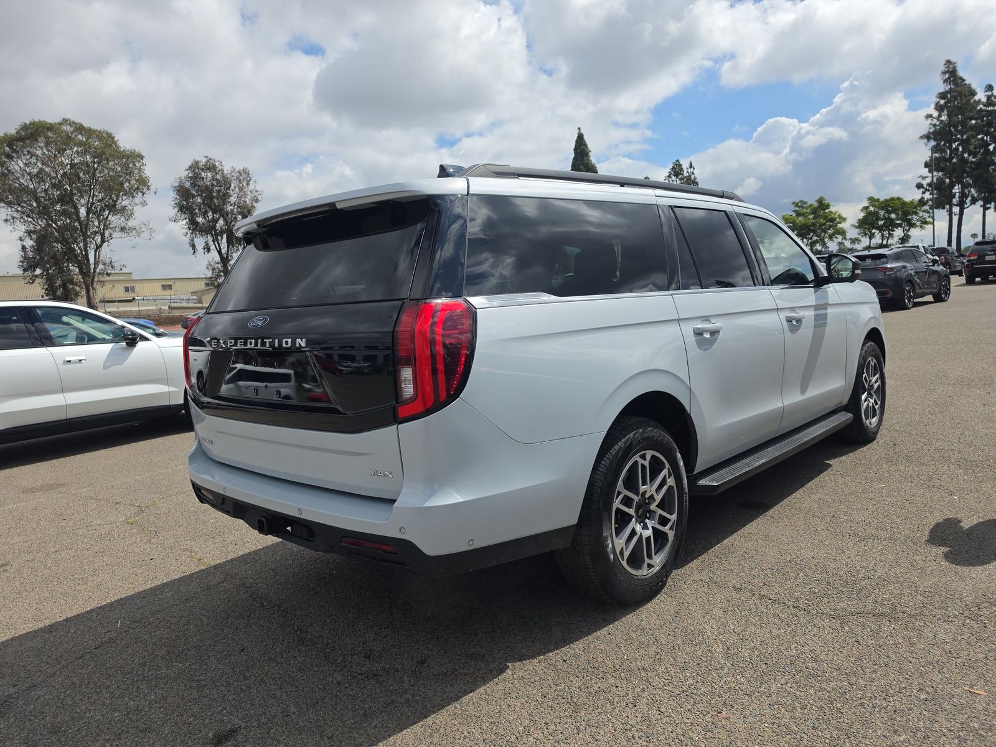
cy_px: 374
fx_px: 662
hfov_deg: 73.9
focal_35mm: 23
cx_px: 498
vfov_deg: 58.9
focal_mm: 6.5
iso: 53
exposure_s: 1/7940
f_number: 1.4
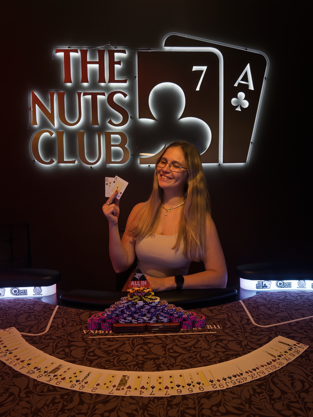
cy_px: 208
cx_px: 156
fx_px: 289
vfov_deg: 71.6
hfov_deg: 56.8
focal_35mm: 24
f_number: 1.78
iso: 50
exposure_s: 1/78
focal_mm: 6.76
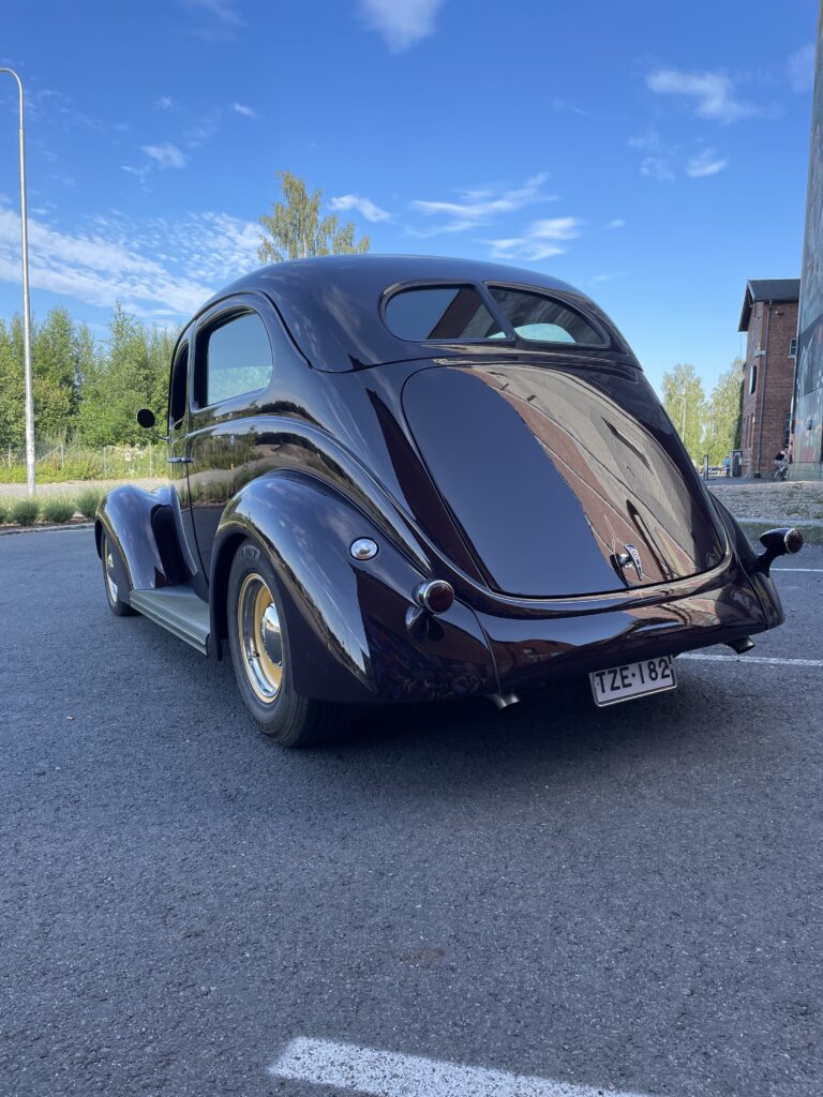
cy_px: 548
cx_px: 412
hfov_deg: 53.1
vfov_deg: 67.3
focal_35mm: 26
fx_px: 824
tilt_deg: -4.4
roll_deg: -1.6
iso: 32
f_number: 1.6
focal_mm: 4.2
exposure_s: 1/1024
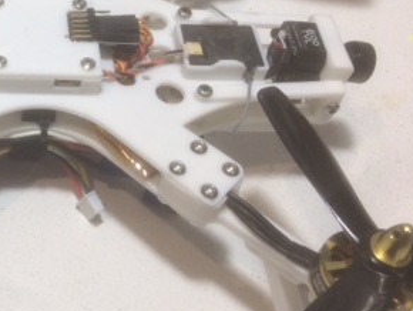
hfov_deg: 27.7
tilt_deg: -51.6
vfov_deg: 22.8
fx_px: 764
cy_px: 90
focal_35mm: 64
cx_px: -36
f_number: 2.2
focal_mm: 4.15
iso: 50
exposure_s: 1/30
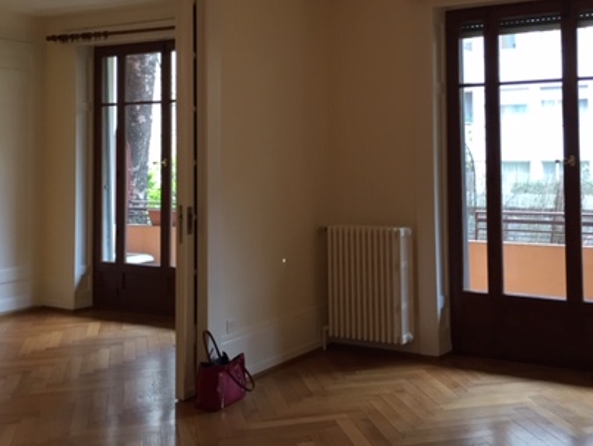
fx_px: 789
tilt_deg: +2.6
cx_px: 350
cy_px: 128
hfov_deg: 41.1
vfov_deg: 31.2
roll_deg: +0.9
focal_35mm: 46
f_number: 2.2
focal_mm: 4.15
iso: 80
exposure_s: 1/33
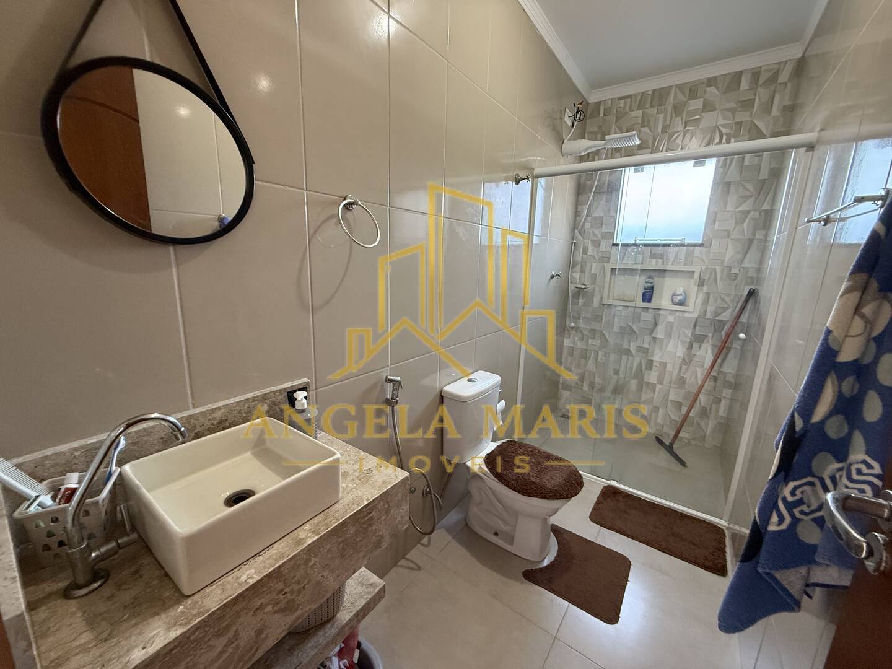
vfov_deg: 85.7
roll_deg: -1.2
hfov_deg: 102.1
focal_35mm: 14
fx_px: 361
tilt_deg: -12.0
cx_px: 446
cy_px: 334
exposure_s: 1/60
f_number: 2.2
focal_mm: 2.22
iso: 320
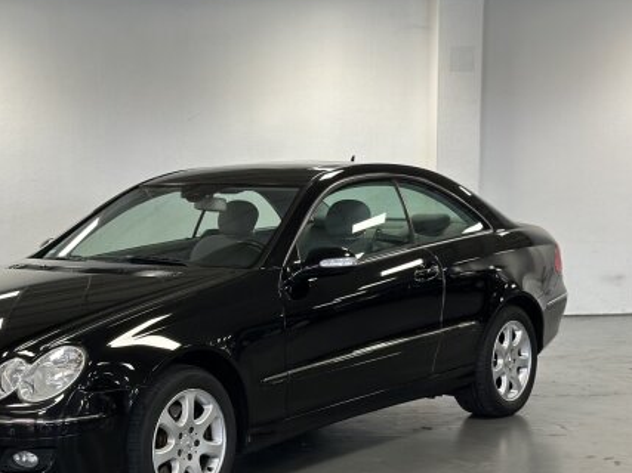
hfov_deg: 26.8
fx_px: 1314
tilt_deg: -7.6
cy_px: 336
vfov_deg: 20.3
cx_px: 200
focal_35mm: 72
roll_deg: +0.0
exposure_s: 1/64
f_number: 1.78
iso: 125
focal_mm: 6.86
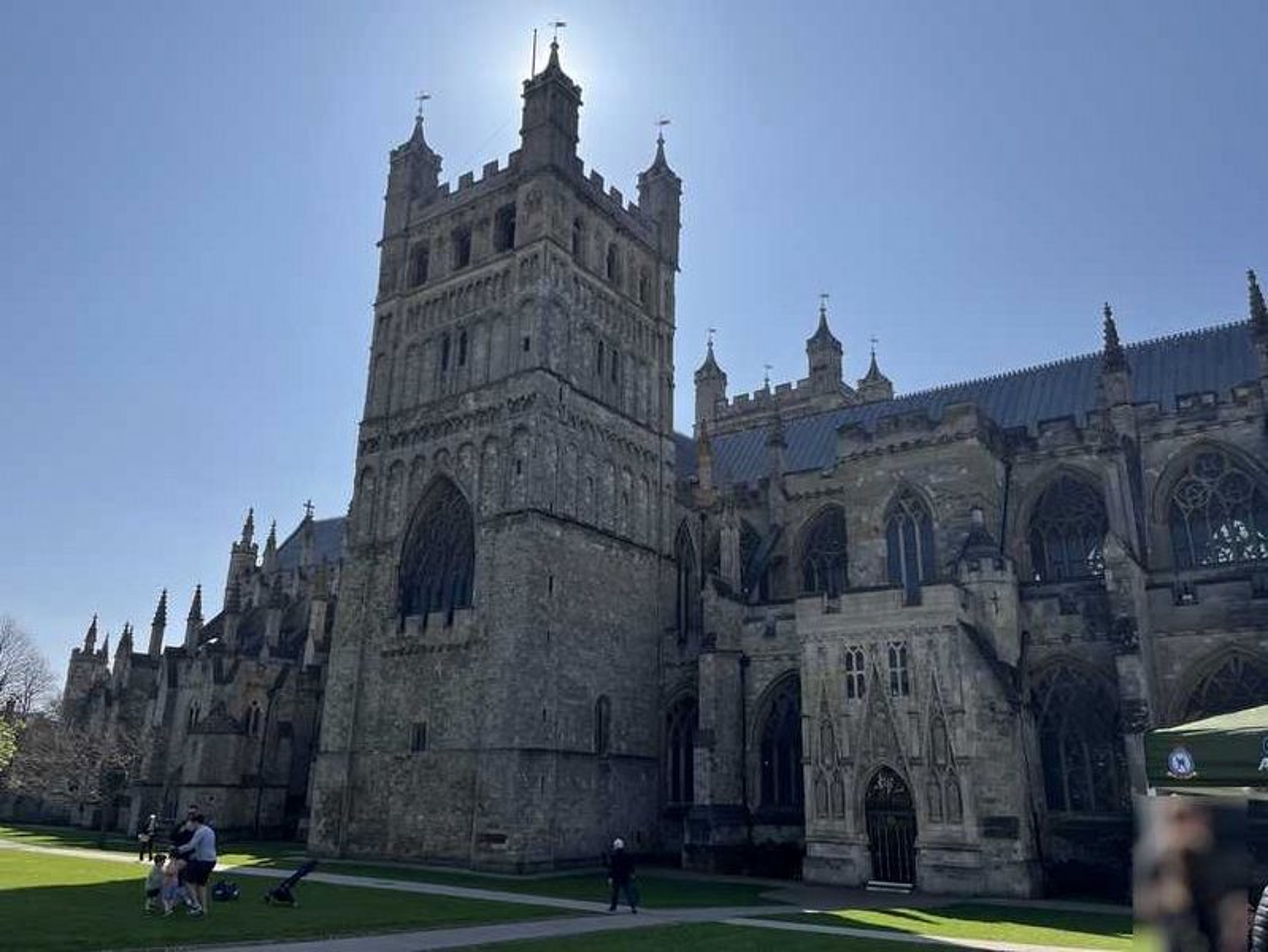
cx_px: 634
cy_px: 476
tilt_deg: +17.4
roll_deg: -1.2
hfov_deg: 67.3
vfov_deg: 53.1
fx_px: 953
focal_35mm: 26
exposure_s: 1/6173
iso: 50
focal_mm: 5.1
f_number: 1.6
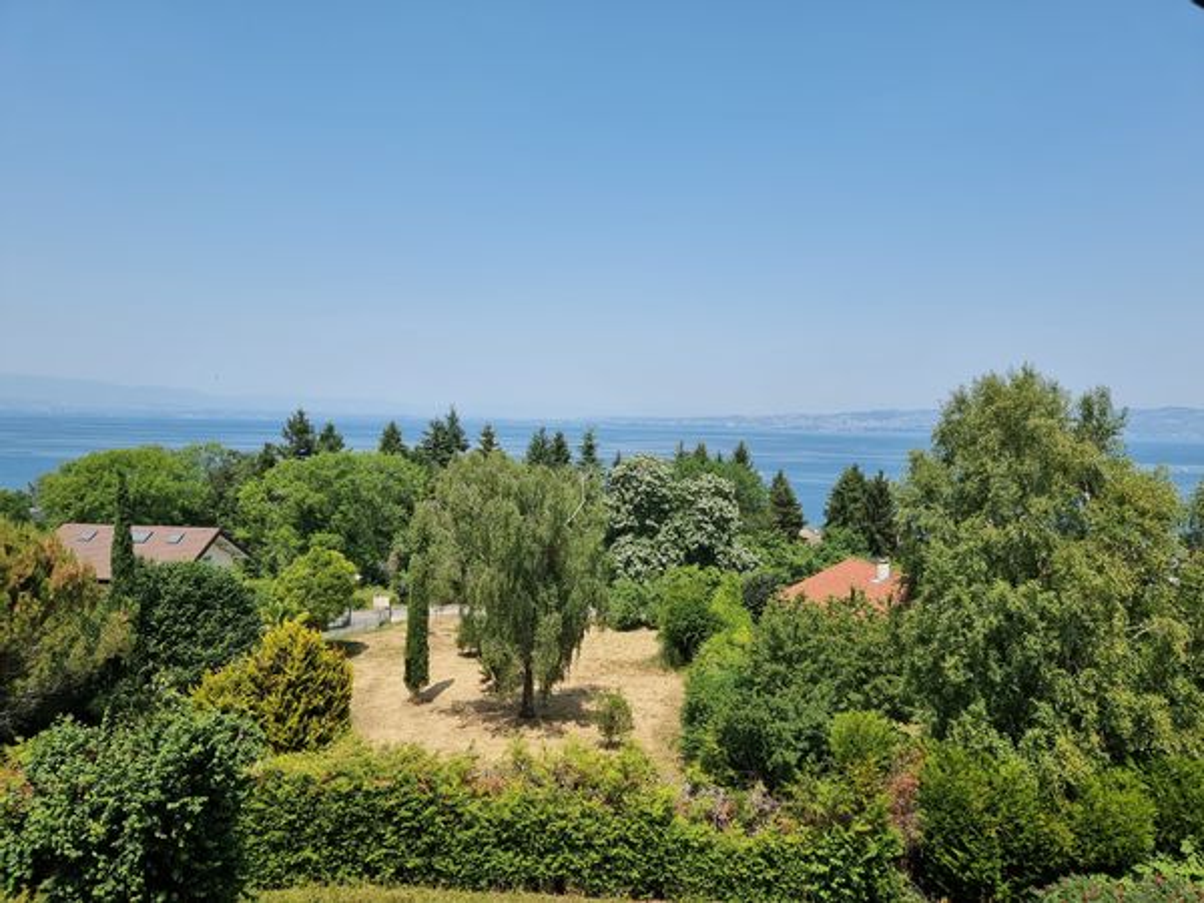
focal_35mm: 24
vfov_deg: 56.8
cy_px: 452
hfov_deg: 71.6
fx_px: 835
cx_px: 602
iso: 50
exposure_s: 1/1216
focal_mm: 6.7
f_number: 1.8
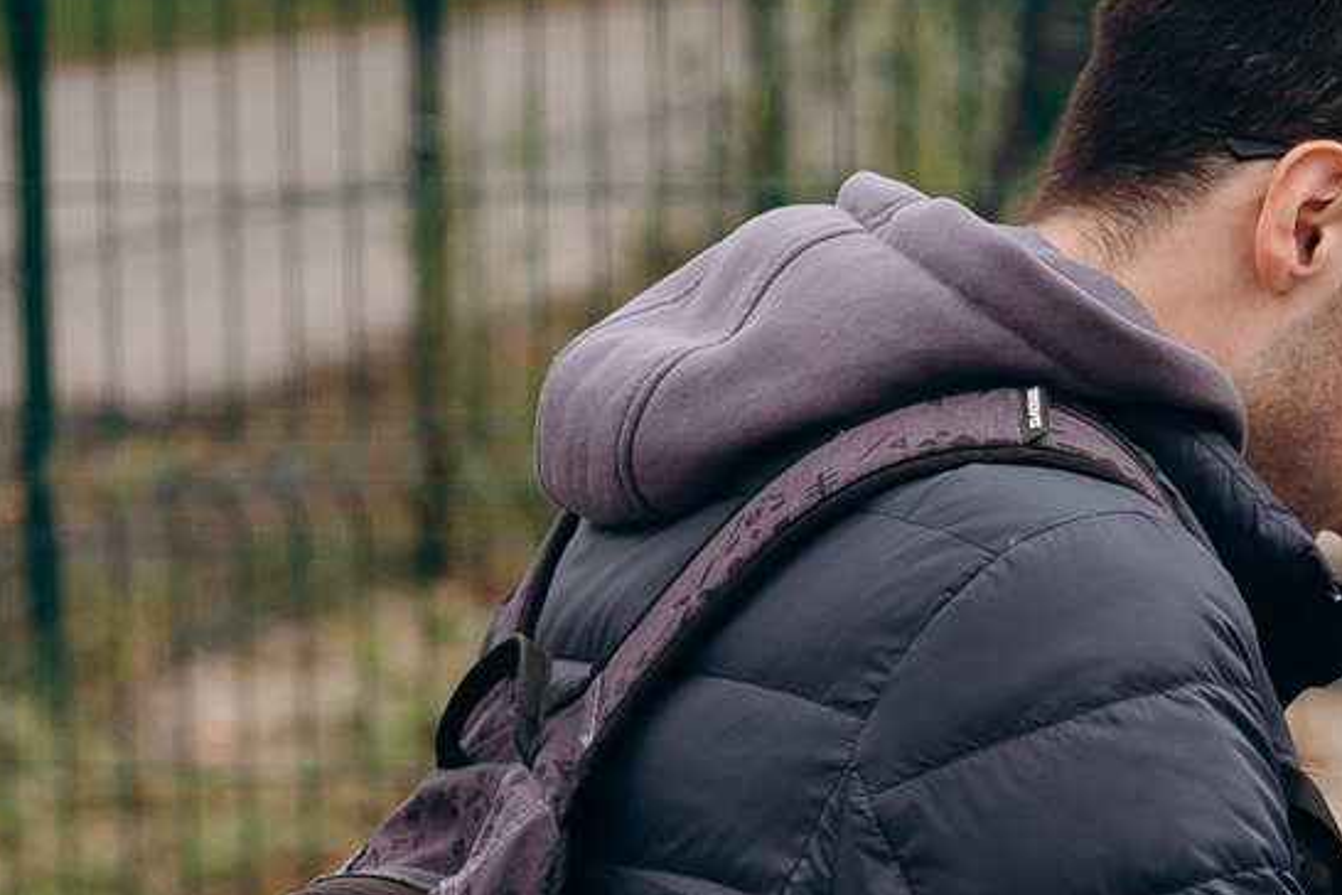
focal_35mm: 366
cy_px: 1355
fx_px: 13643
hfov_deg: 5.6
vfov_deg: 3.7
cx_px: 1702
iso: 200
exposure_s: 1/1250
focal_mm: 75
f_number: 4
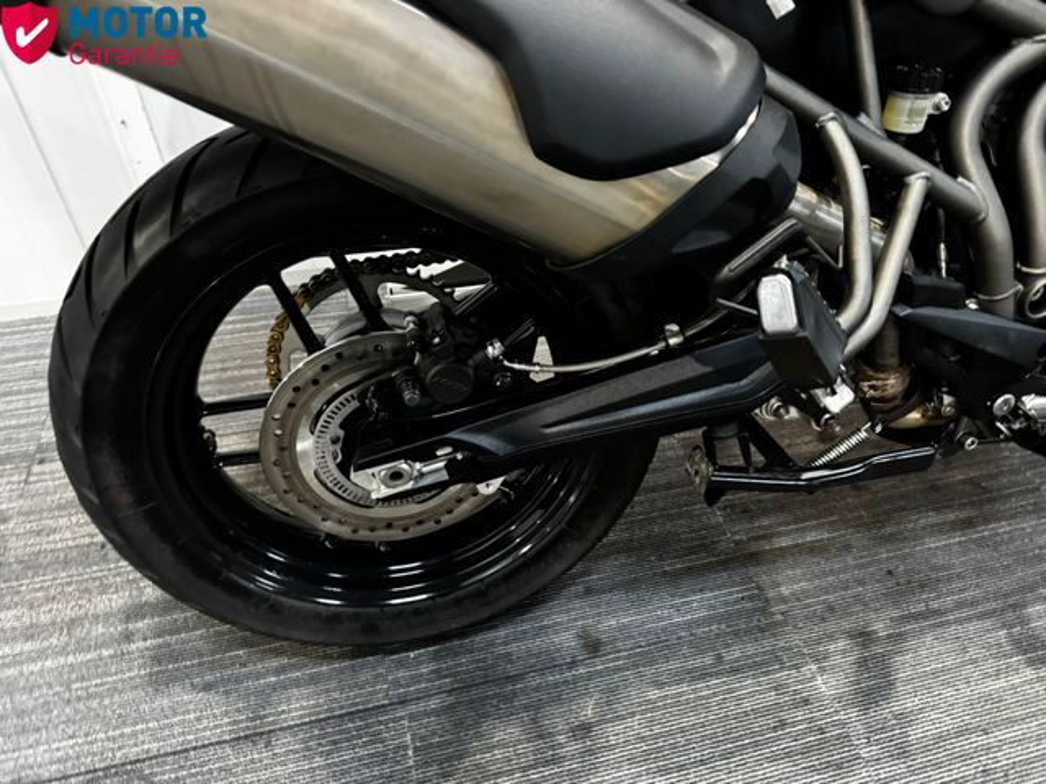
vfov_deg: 56.8
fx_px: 725
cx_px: 523
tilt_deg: -45.3
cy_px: 392
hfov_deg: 71.6
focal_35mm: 24
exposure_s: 1/33
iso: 1000
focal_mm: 6.76
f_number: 1.78
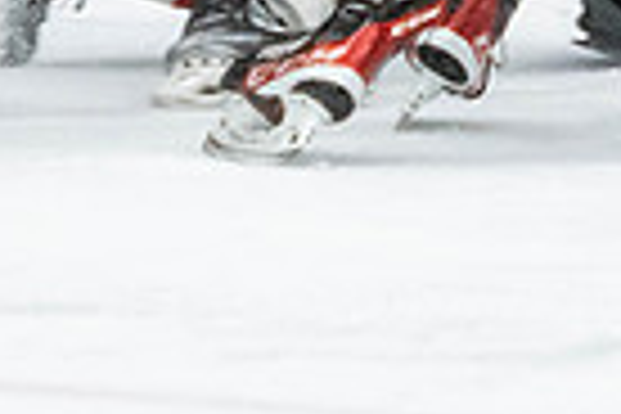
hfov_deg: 1.8
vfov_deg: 1.2
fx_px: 19474
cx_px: 213
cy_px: -305
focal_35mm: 1129
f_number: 2.8
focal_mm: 135
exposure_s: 1/640
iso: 2200
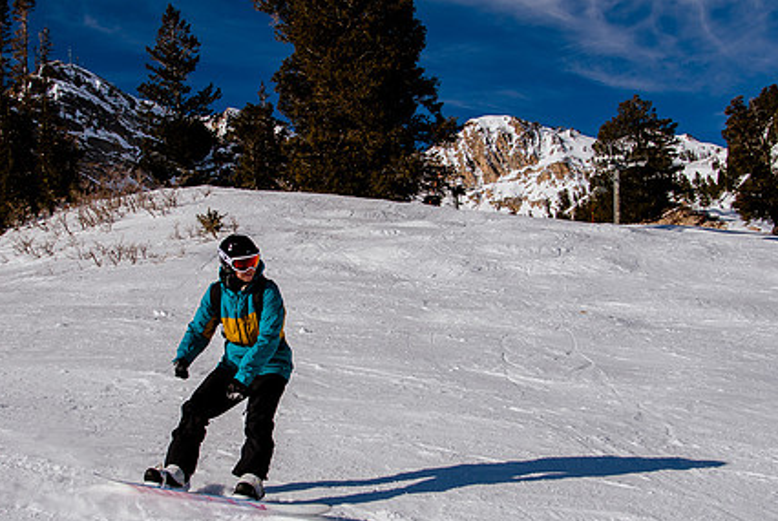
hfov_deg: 38.8
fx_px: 1103
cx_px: 331
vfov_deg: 26.5
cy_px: 293
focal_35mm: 51
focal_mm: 24
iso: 200
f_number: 5.6
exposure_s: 1/5000
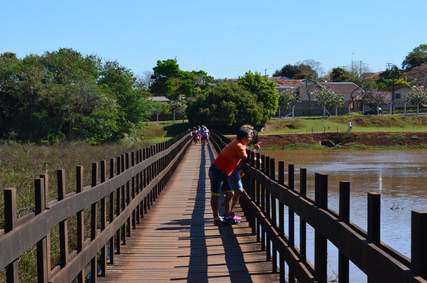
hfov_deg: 24.7
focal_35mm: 82
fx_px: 976
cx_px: 214
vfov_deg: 16.5
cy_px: 142
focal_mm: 55
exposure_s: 1/125
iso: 125
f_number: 11
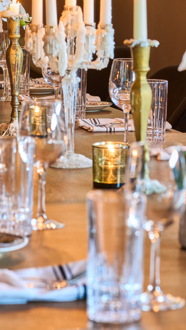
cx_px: 54
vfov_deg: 12.5
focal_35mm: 171
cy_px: 82
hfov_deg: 7.1
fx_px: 1500
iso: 160
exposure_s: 2
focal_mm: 90
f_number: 7.1
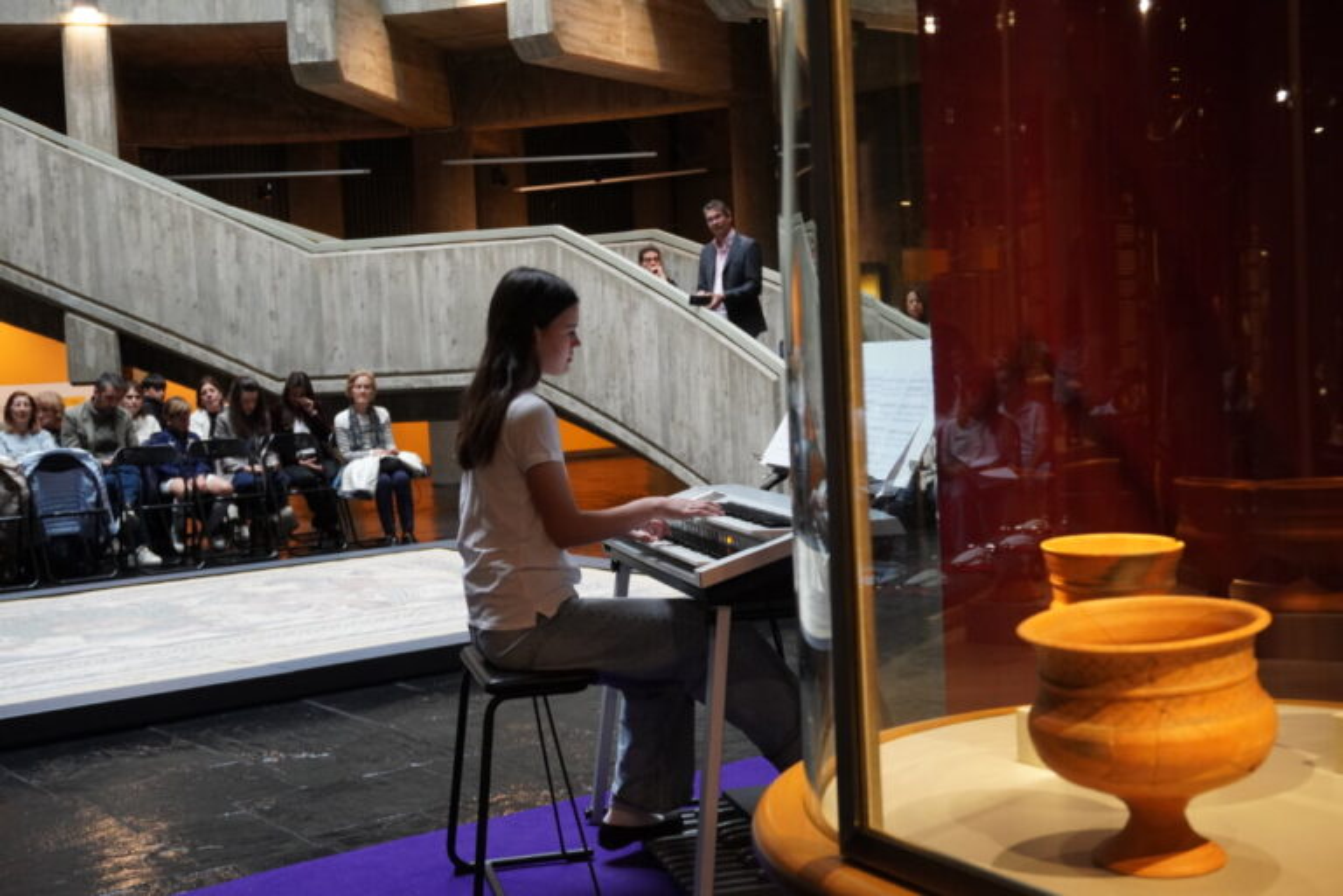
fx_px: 1735
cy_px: 448
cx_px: 672
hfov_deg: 42.3
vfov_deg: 28.9
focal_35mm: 46
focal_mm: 31
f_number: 5.6
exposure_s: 1/50
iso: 1600
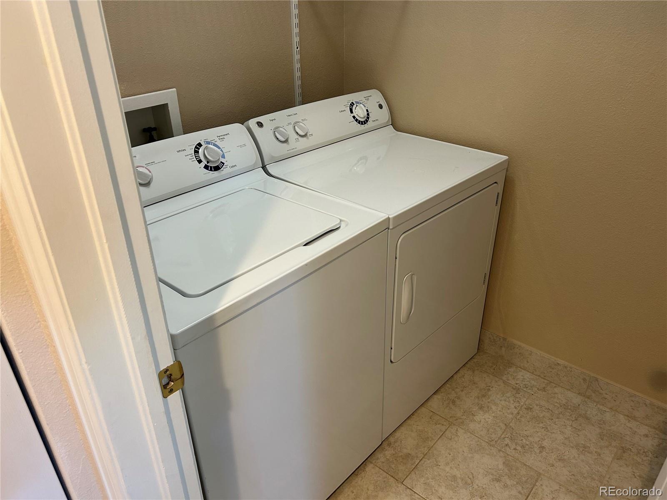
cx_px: 334
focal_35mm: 26
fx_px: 501
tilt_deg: -29.0
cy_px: 250
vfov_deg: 53.1
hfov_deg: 67.3
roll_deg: +1.4
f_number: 1.5
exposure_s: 1/60
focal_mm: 5.7
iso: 125
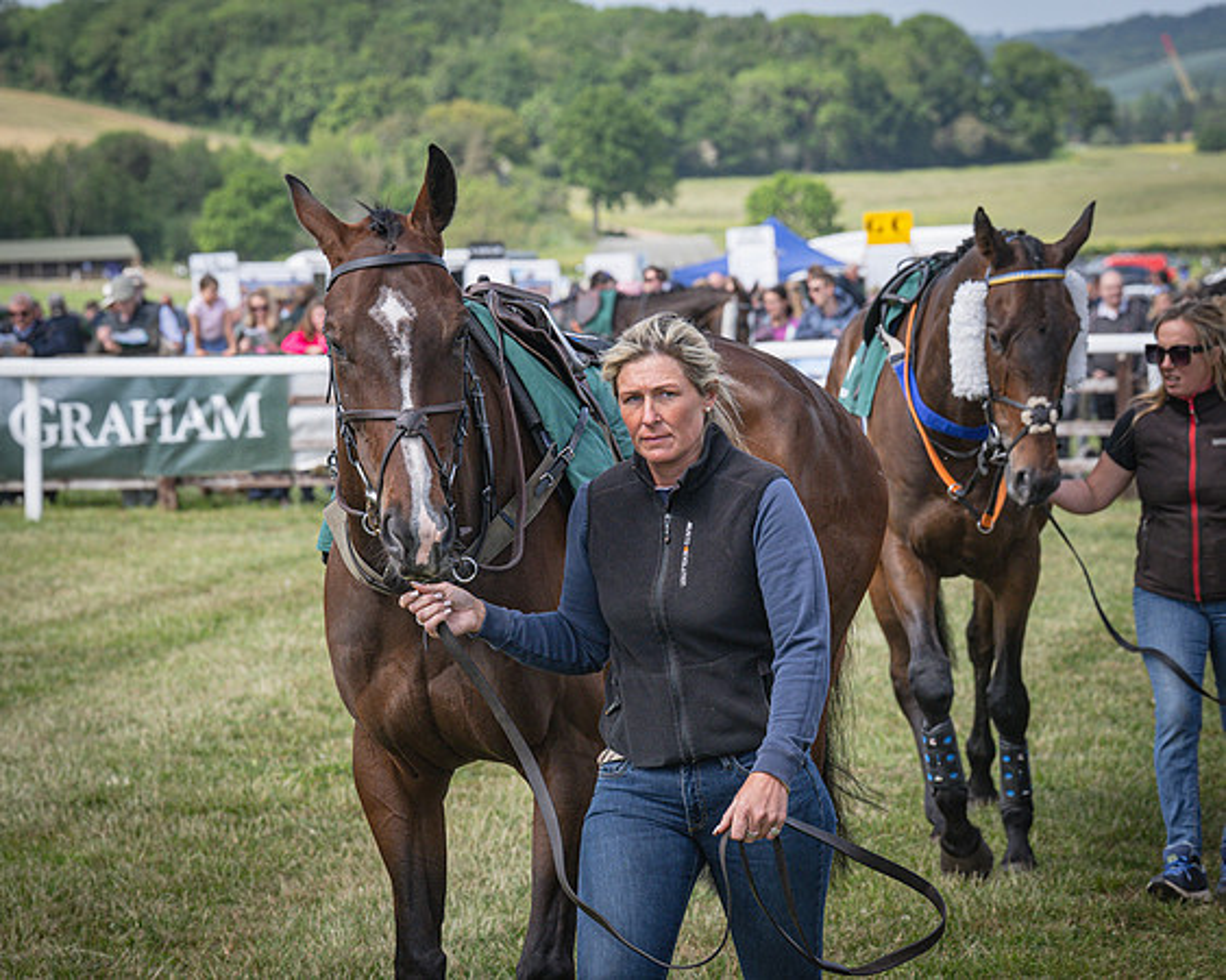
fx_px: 5272
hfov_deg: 13.3
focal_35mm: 145
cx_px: 490
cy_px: 490
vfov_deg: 10.6
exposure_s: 1/1600
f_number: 5
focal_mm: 86
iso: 400
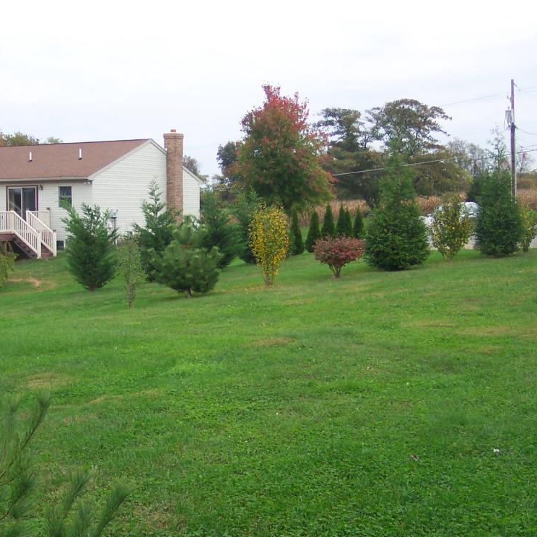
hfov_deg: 34.0
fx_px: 878
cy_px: 276
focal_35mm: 50
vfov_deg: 34.0
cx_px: 292
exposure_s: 1/500
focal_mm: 8
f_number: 2.8
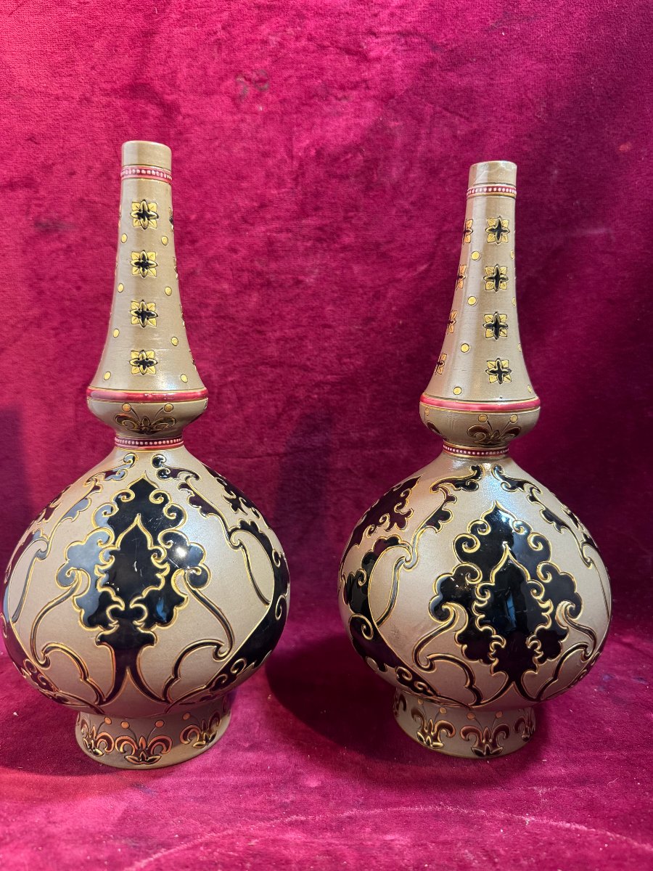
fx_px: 604
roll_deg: +0.3
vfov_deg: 71.6
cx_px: 326
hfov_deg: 56.8
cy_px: 436
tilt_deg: -7.5
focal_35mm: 24
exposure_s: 1/50
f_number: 1.78
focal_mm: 6.76
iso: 250
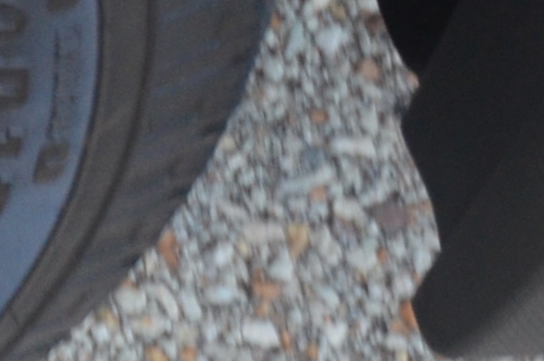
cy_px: -298
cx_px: -1265
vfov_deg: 3.8
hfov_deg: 5.4
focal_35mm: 355
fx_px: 5361
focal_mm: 35
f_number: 4.2
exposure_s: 1/30
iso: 800
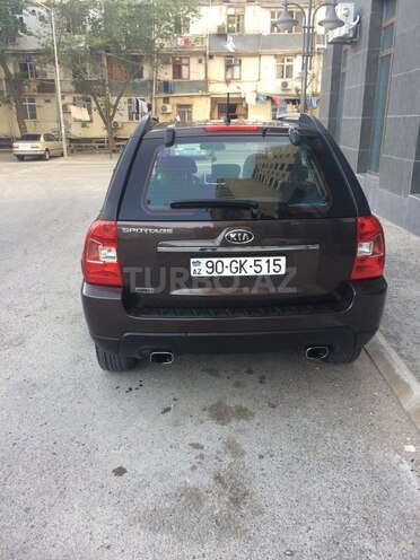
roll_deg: +0.5
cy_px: 280
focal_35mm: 29
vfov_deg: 61.7
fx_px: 469
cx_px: 210
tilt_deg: -19.5
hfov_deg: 48.2
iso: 50
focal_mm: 4.15
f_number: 2.2
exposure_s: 1/100
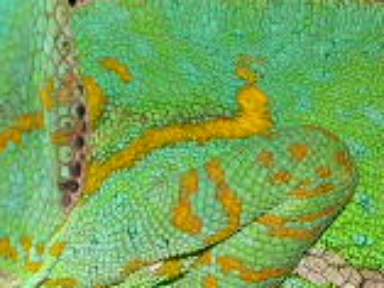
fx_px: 1721
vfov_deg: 9.6
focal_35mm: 155
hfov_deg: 12.6
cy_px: 168
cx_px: 345
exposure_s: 1/60.1
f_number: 5.6
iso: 50
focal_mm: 5.8
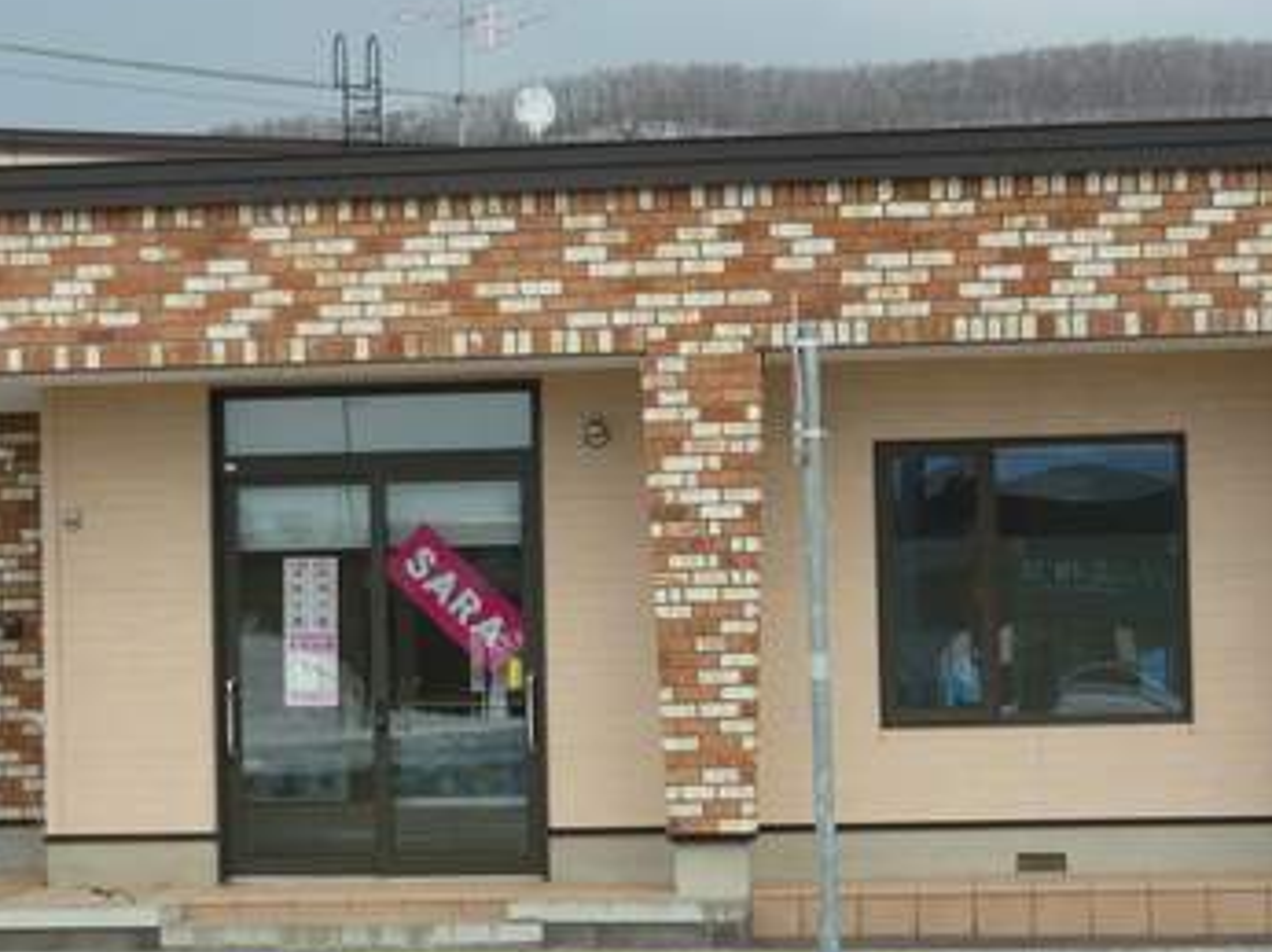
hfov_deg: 23.0
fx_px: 3121
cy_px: 520
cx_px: 643
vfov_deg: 17.3
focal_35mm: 85
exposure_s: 1/1000
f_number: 3
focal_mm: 7.2
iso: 100
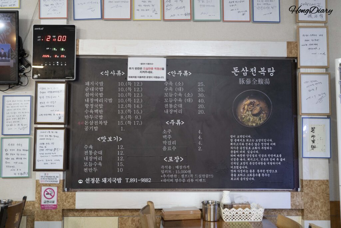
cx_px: 170
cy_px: 114
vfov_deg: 36.9
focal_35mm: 36
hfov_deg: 53.1
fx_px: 341
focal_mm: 36
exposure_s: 1/160
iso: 5000
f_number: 5
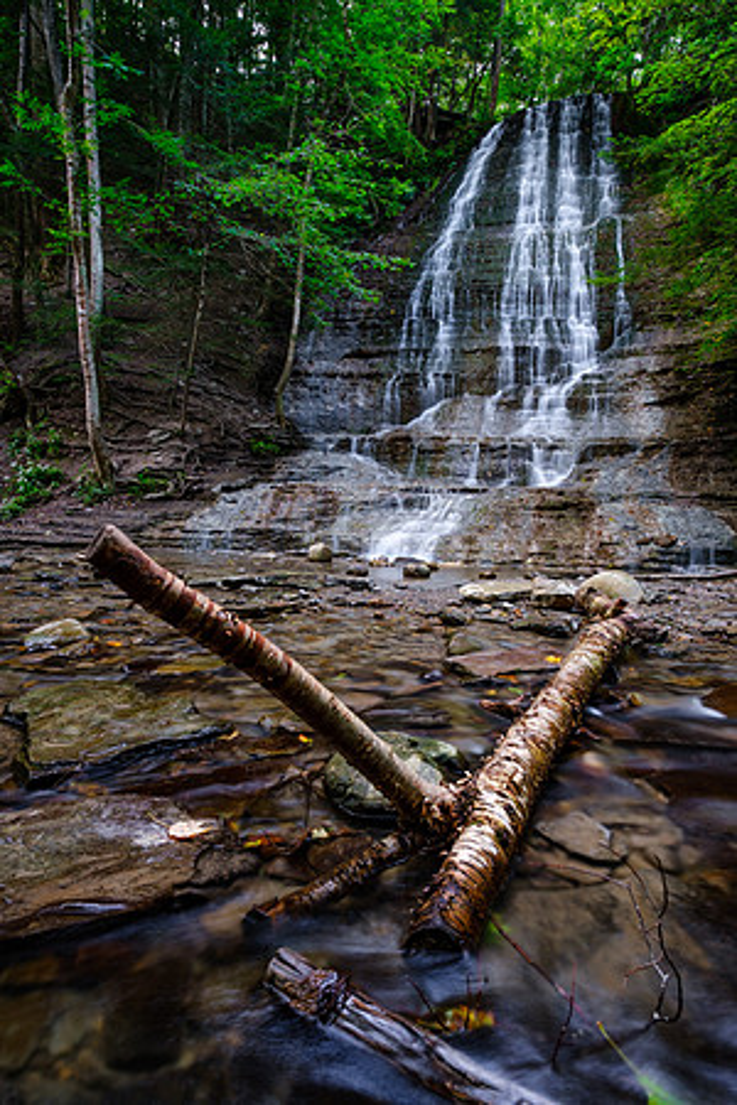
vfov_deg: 86.9
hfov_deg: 64.6
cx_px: 368
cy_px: 552
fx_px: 583
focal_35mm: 19
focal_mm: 12.6
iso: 160
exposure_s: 3
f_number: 8
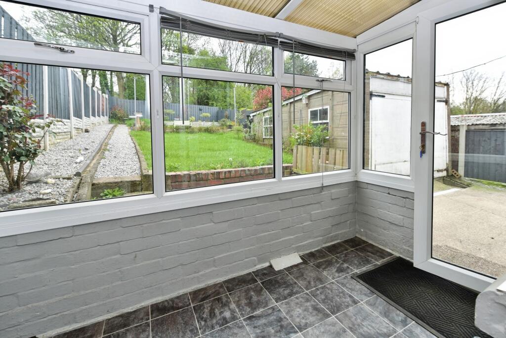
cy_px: 169
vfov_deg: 81.2
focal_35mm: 14
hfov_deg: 104.2
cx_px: 253
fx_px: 197
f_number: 5.6
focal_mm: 14
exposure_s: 1/125
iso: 400
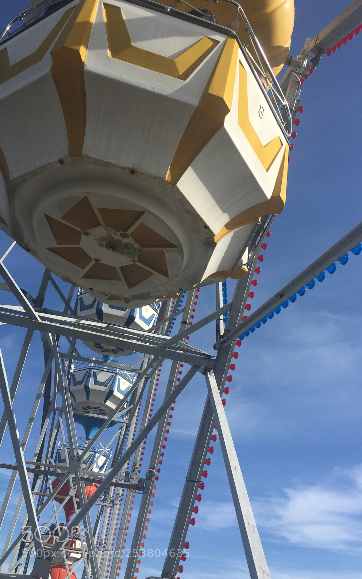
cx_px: 218
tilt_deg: +37.0
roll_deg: -8.4
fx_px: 489
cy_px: 290
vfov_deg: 61.2
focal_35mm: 31
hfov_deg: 40.4
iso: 32
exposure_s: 1/2198
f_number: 2.2
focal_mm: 4.15
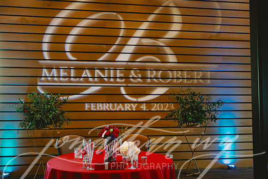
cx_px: 134
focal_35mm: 38
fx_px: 283
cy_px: 90
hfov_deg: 50.7
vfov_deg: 35.1
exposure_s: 1/15
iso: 400
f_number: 4
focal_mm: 38
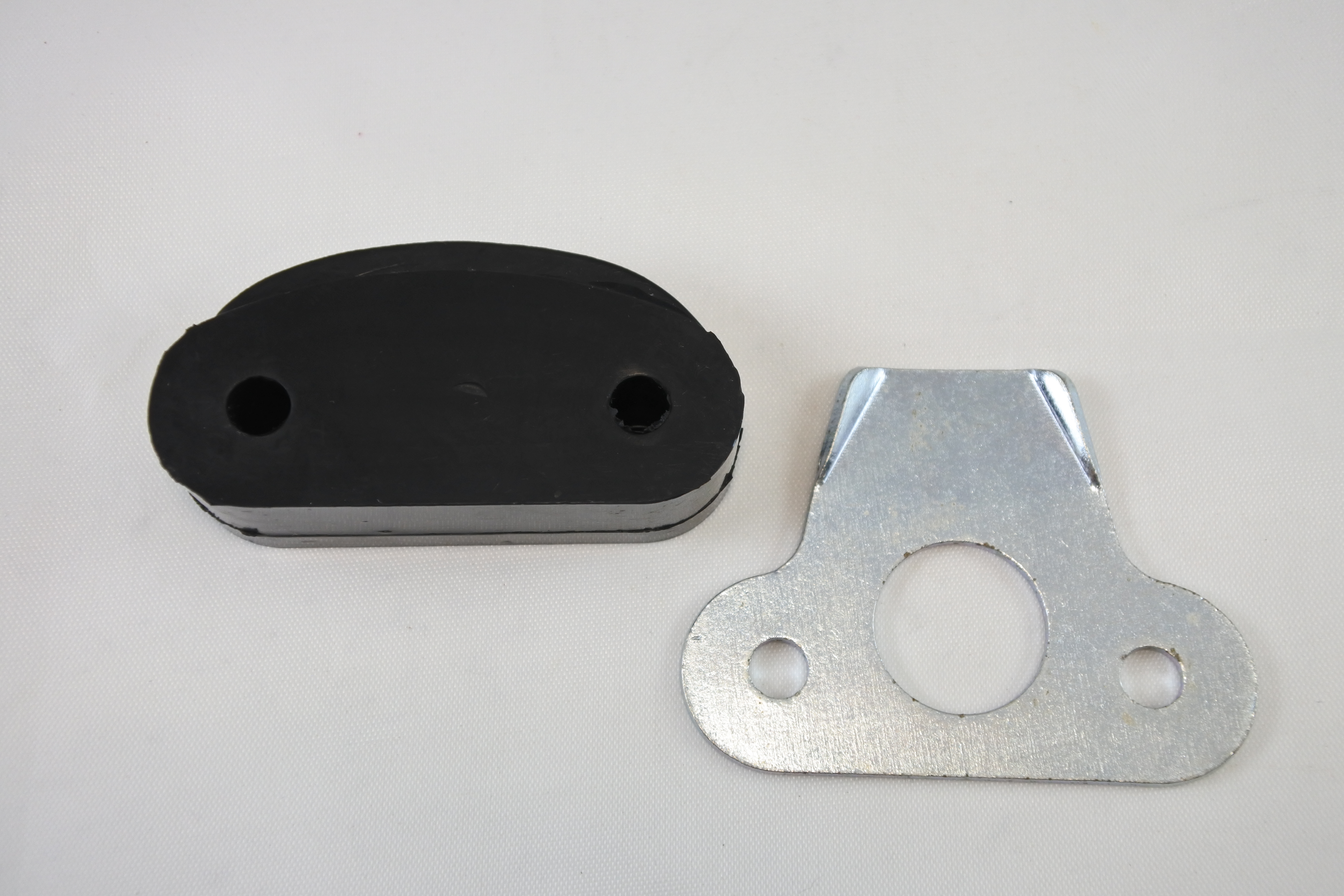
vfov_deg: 25.5
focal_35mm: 53
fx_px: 1979
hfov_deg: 37.5
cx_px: 672
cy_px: 448
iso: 400
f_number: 4.5
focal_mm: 19.7
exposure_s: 1/160
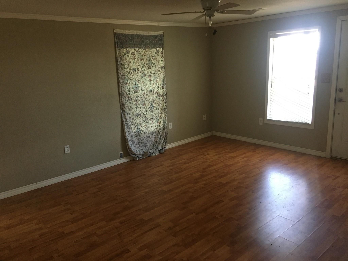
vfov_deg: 48.2
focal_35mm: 29
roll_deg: +1.7
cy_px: 130
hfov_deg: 61.7
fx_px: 292
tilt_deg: -12.9
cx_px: 174
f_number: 2.2
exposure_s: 1/30
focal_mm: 4.15
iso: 160
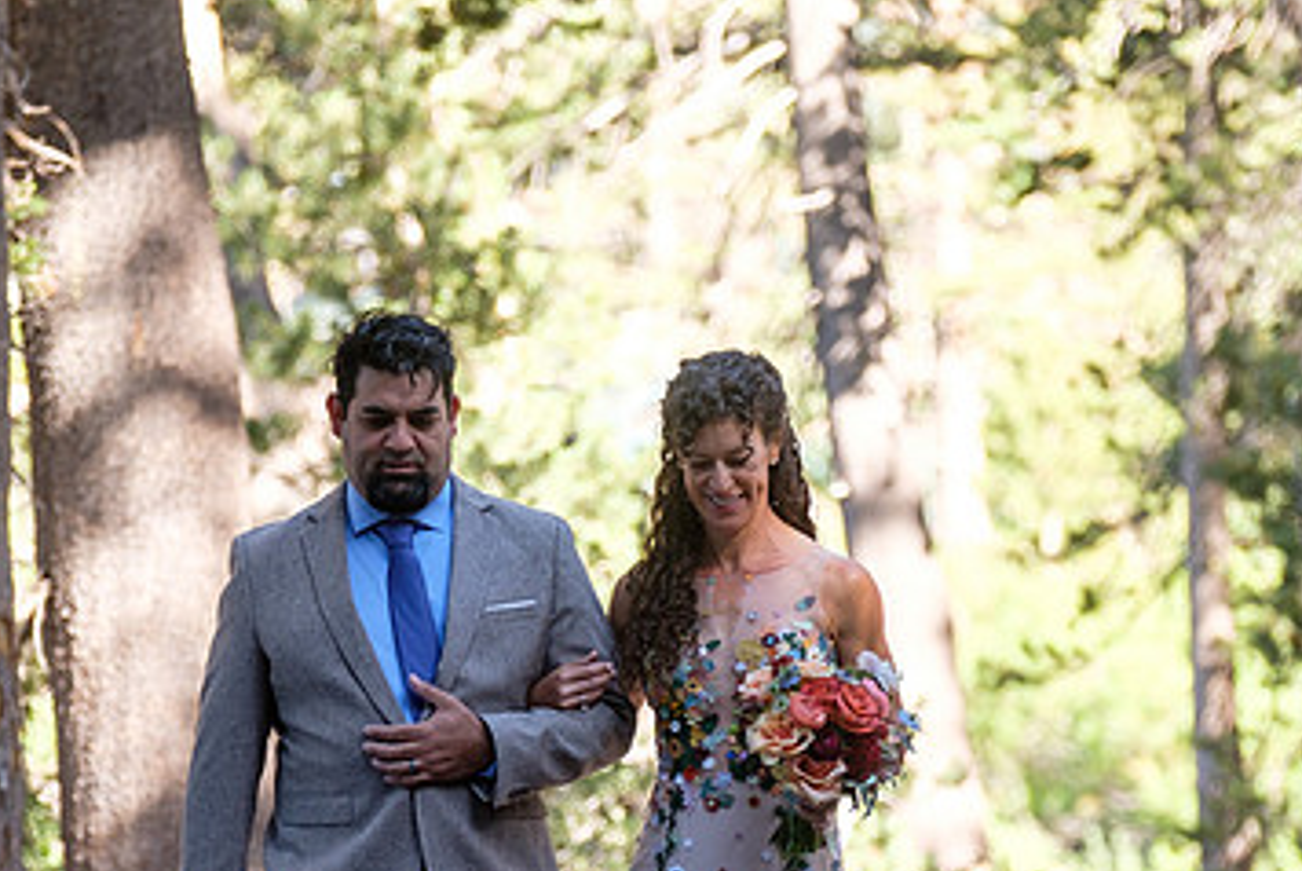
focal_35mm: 292
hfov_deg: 7.0
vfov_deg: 4.7
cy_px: 697
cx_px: 680
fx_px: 10569
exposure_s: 1/250
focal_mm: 110.6
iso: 200
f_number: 2.8
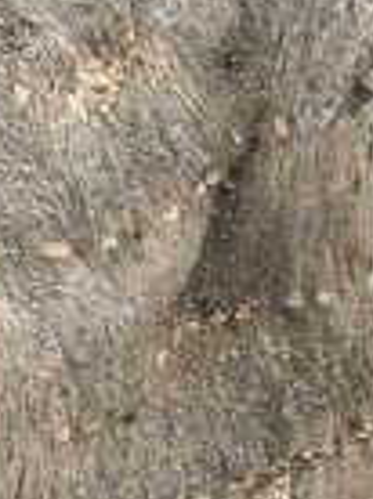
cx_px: -692
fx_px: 3012
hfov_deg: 6.5
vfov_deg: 9.4
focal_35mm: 209
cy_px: 548
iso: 400
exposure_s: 1/50
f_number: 1.8
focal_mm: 5.54
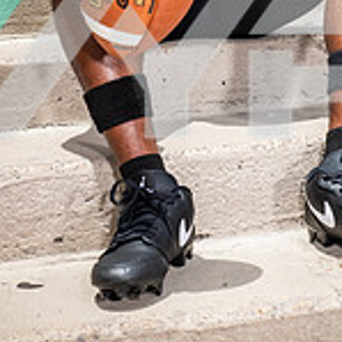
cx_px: 227
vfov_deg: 13.7
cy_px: -92
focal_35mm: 123
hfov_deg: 14.2
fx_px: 1375
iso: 100
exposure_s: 1/500
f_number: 7.1
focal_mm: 48
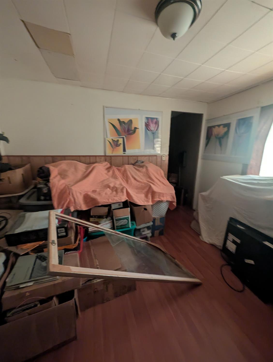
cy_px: 181
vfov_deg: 110.4
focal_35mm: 12
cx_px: 136
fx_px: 126
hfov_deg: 94.7
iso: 250
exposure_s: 1/23.8
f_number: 1.7
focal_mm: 2.02
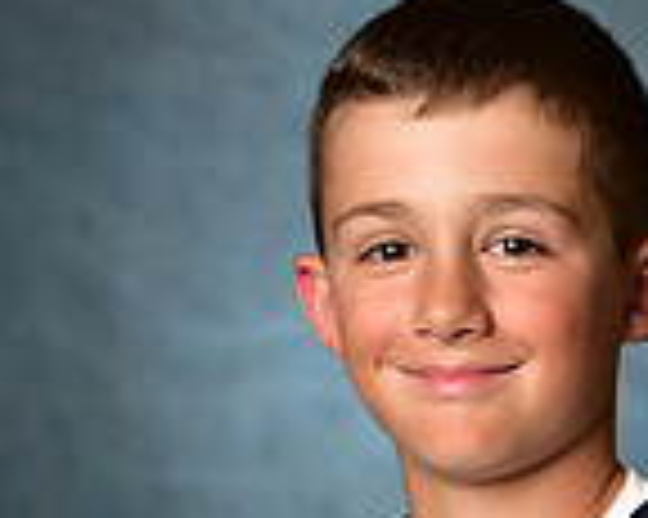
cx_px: 475
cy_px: 860
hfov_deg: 4.4
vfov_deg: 3.5
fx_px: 8433
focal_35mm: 440
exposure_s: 1/160
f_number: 4.5
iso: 250
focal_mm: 116
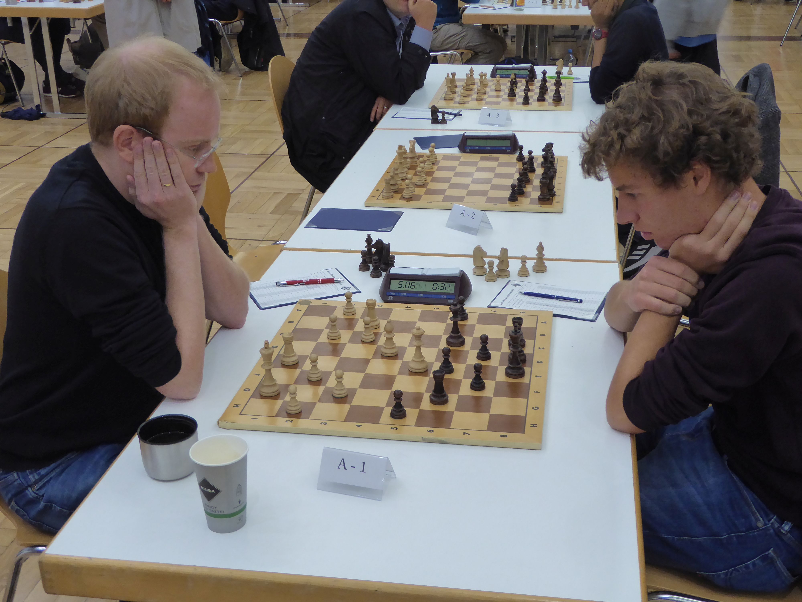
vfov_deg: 32.9
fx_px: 1019
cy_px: 301
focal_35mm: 44
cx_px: 401
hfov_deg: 42.9
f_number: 3.9
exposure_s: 1/40
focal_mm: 7.8
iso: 400
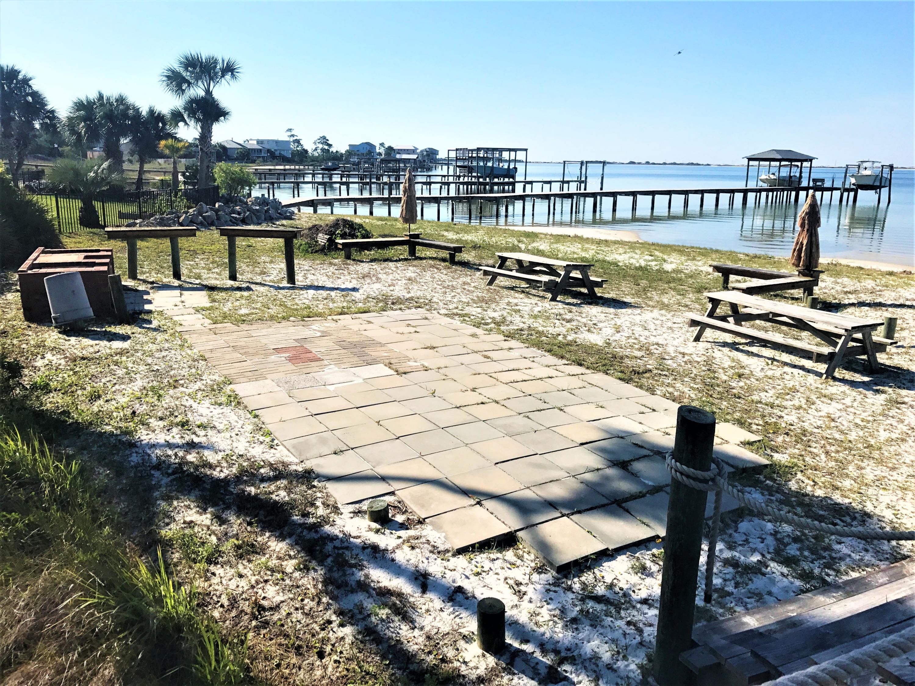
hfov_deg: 63.4
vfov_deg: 49.7
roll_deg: -0.9
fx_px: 740
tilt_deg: -13.1
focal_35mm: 28
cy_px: 343
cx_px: 458
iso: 20
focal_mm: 3.99
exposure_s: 1/4167
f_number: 1.8
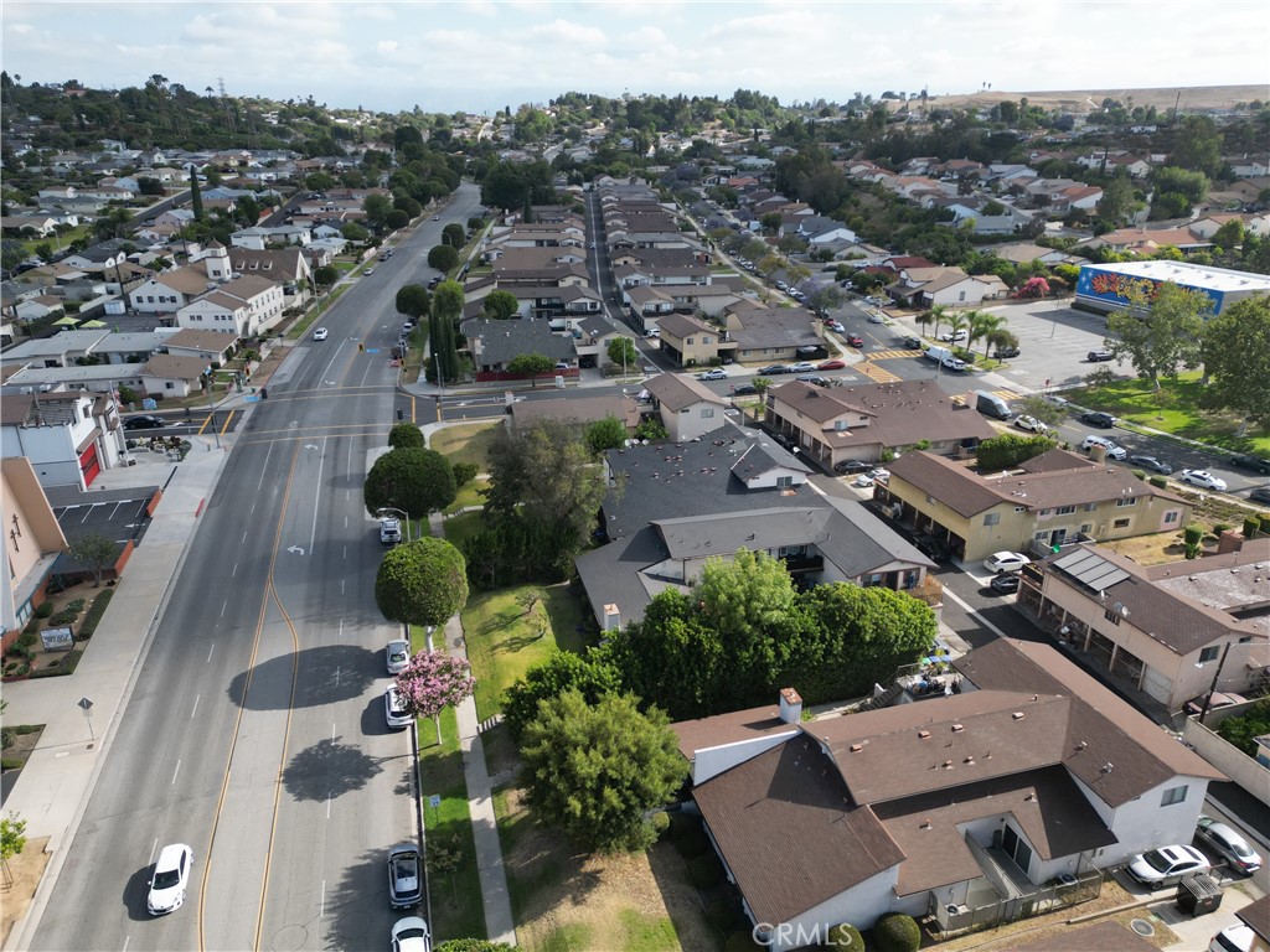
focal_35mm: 24
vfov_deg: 56.8
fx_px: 881
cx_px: 635
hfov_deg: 71.6
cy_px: 476
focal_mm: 6.72
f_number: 1.7
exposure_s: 1/2000
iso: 200
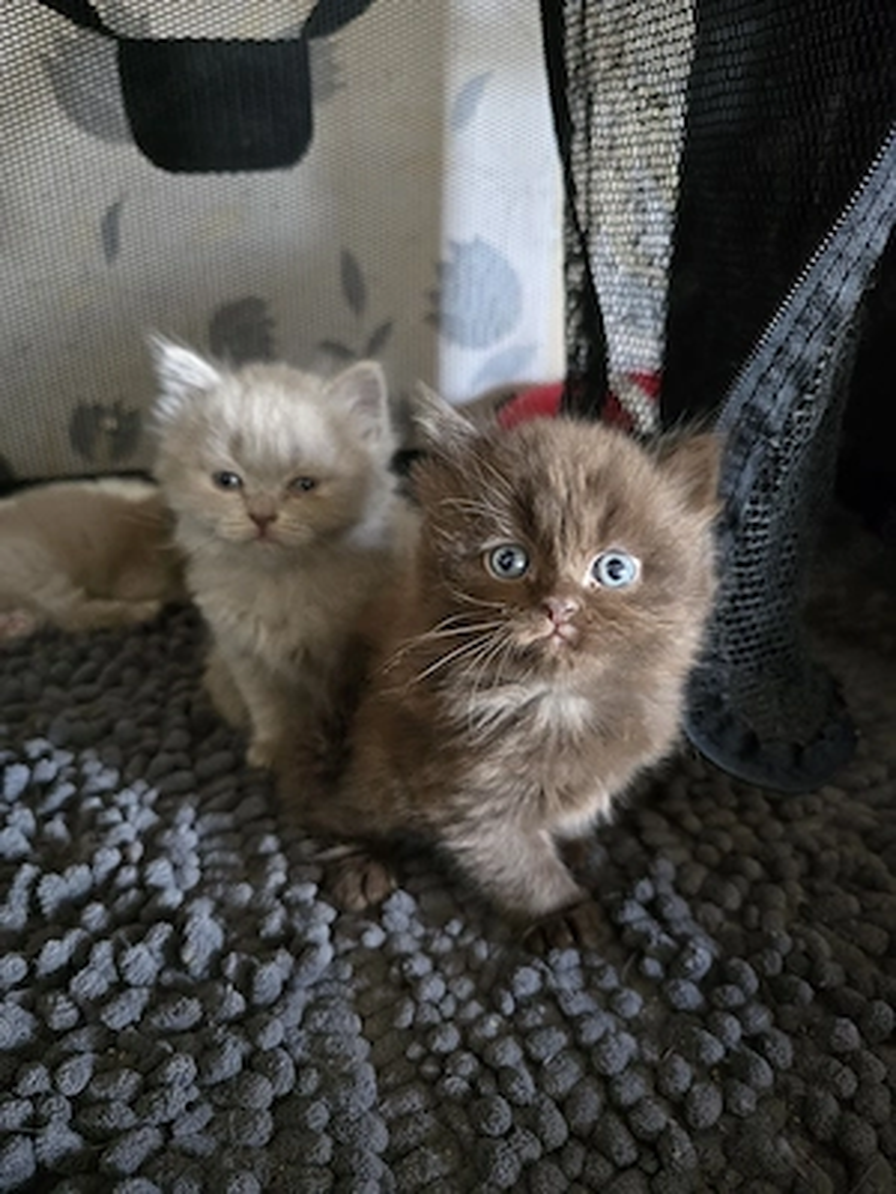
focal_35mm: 23
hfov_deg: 58.9
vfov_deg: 73.9
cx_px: 448
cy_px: 597
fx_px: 794
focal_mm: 6.3
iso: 1250
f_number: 1.7
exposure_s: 1/24
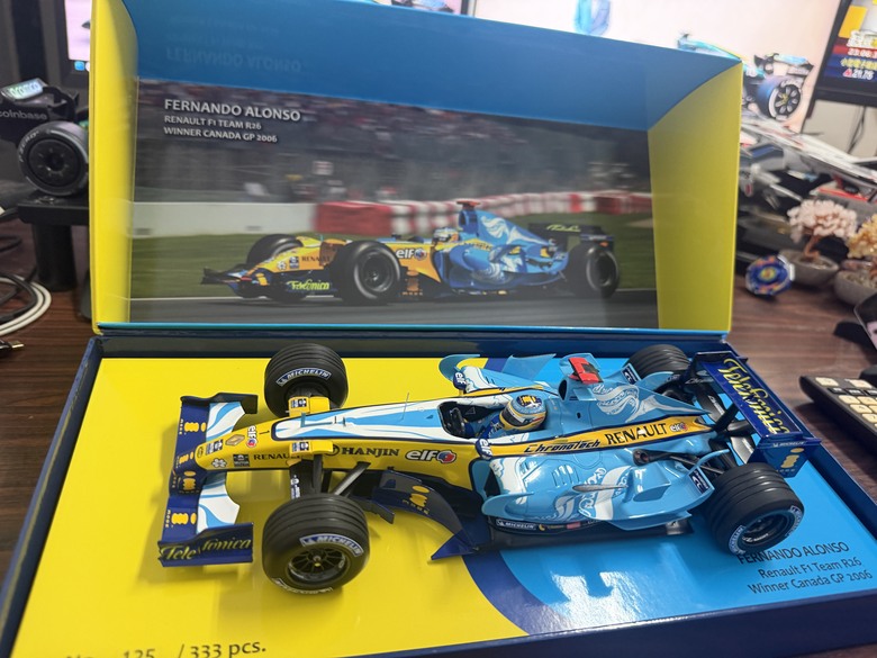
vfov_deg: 56.8
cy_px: 329
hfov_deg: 71.6
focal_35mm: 24
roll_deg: -6.2
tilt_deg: -24.2
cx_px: 438
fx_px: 608
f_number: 1.78
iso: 320
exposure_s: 1/60
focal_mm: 6.76
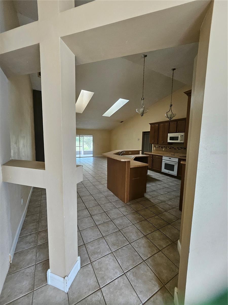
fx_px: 114
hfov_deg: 89.9
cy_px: 152
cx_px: 114
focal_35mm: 13
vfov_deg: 106.2
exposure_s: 1/60
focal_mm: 1.7
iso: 200
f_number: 2.2
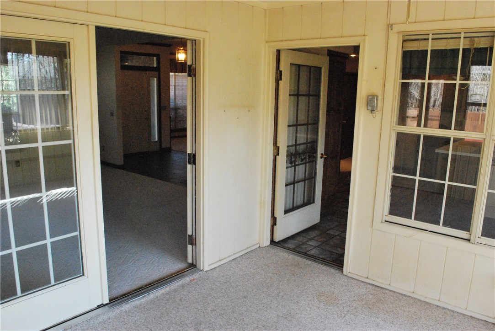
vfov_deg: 48.0
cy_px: 166
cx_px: 248
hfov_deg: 67.3
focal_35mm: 27
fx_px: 372
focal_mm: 18
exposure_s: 1/320
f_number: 9
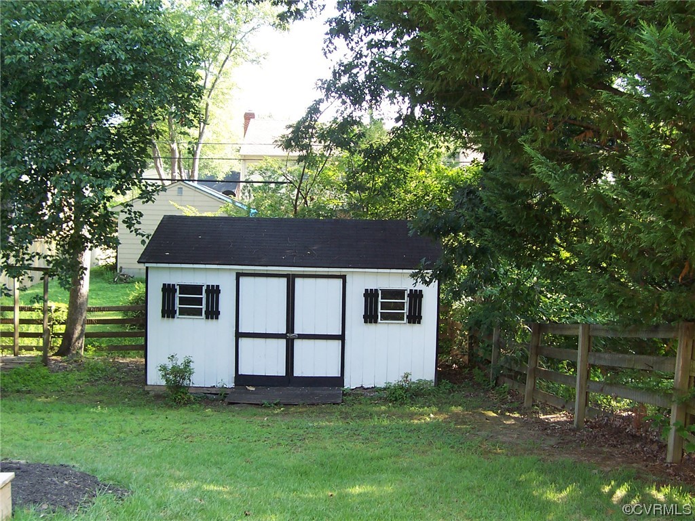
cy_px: 260
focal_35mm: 37
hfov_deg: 50.1
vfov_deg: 38.7
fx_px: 743
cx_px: 348
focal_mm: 5.6
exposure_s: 1/90
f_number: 2.8
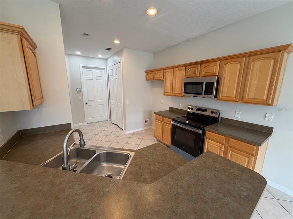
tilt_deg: -12.2
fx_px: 119
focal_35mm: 14
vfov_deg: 85.7
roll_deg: +0.1
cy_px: 110
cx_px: 146
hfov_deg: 102.1
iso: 250
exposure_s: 1/120
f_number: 2.2
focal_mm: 2.22
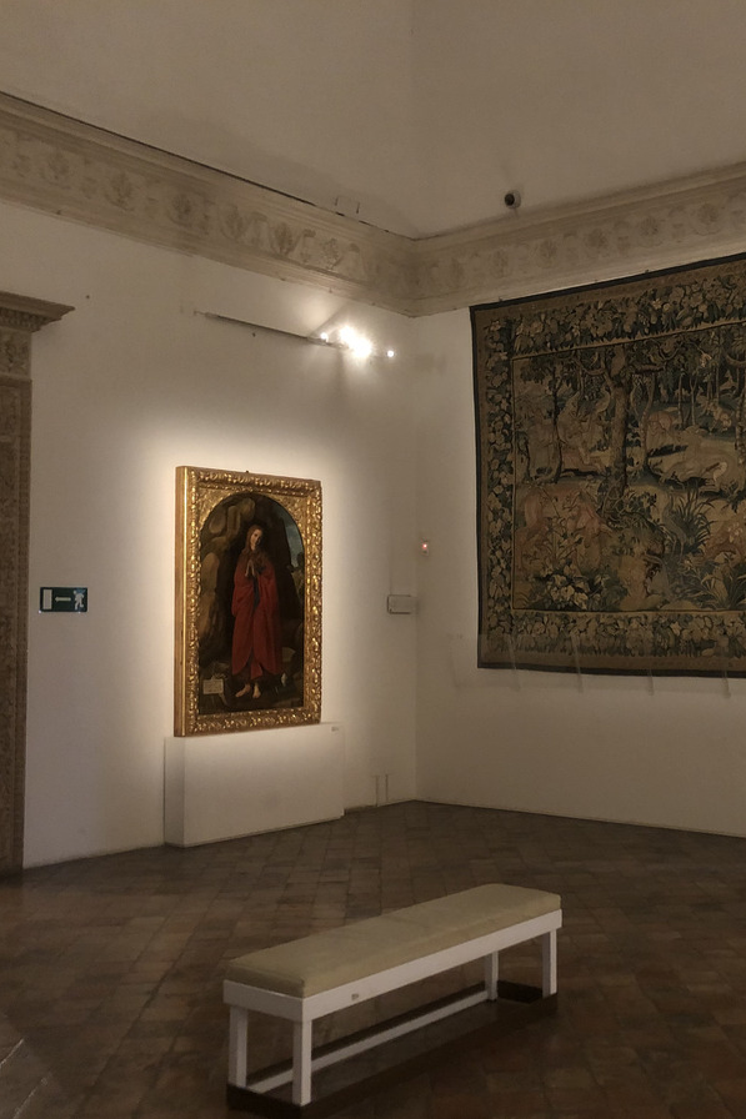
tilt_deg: +2.7
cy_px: 560
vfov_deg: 49.6
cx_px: 539
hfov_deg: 33.7
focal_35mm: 39
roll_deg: +0.9
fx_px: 1213
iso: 100
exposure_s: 1/4
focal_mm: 4
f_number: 1.8
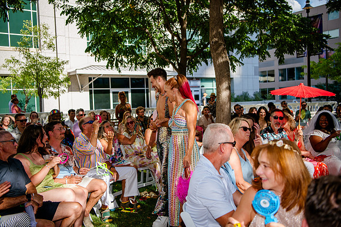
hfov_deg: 53.5
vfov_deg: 37.1
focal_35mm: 36
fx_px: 338
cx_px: 170
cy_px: 114
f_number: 2.8
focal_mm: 35
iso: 200
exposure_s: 1/800
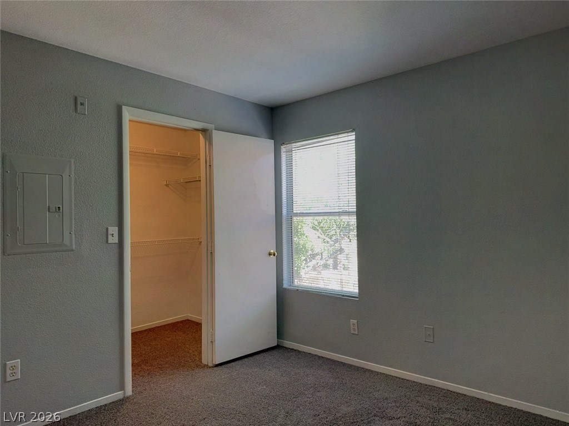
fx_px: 394
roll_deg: +1.0
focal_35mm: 24
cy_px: 213
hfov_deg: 71.6
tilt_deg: +0.4
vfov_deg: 56.8
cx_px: 284
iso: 125
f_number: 1.78
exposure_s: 1/60
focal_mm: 6.76
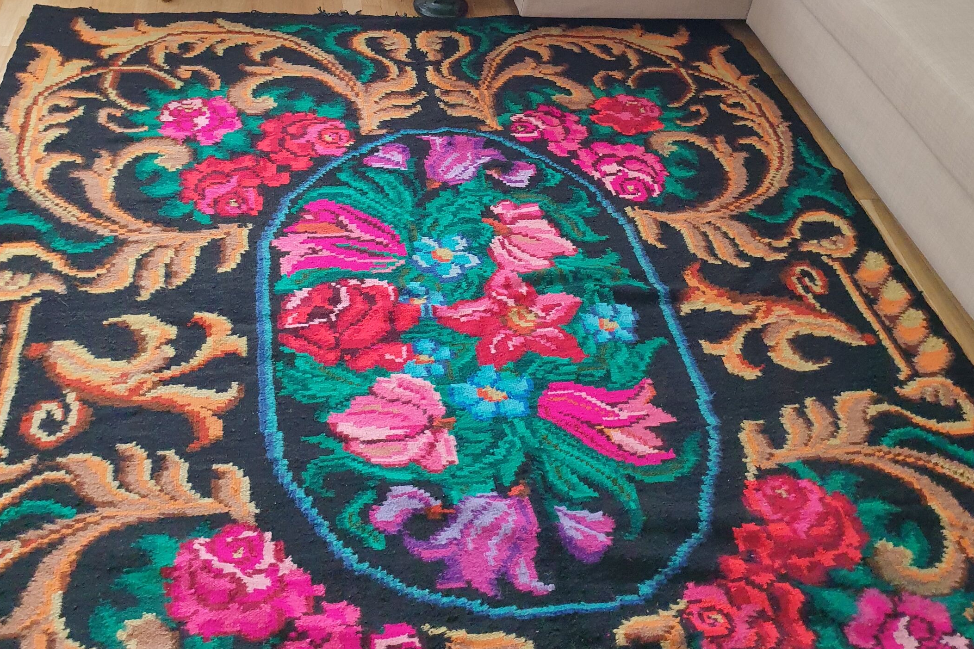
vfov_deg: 34.3
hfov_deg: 51.9
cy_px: 88
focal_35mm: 37
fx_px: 1001
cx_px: 493
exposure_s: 1/50
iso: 320
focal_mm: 4.3
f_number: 2.4
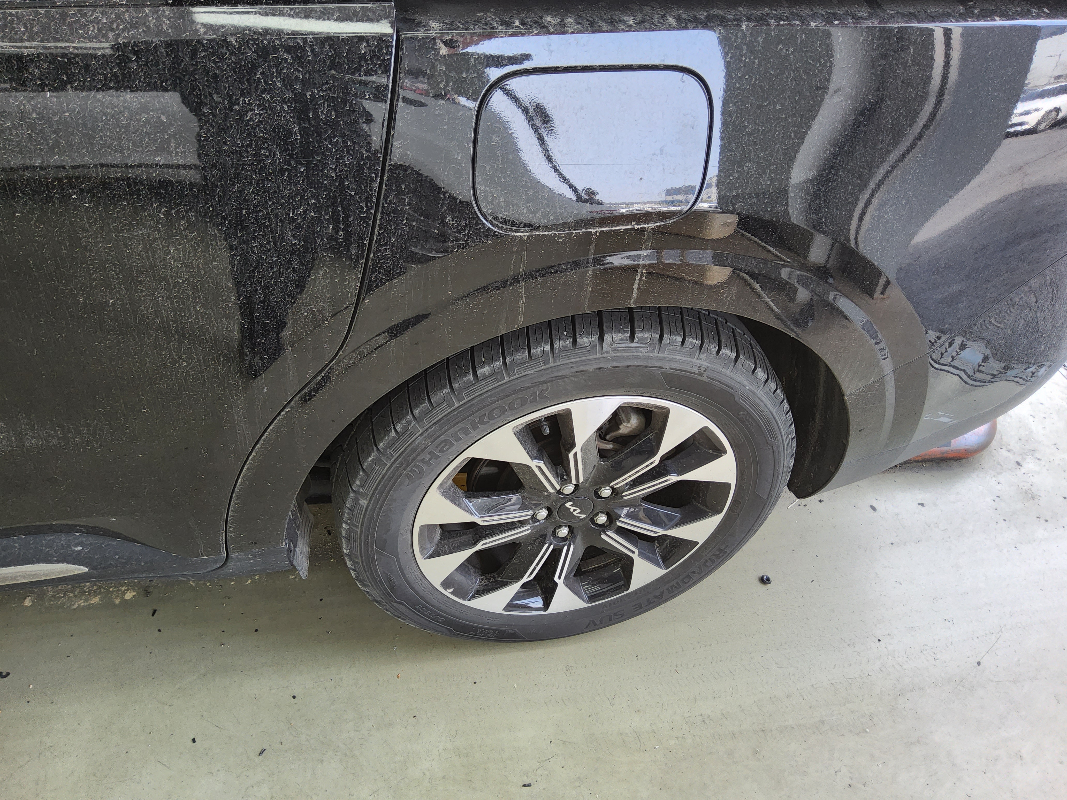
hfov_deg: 69.4
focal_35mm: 25
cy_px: 400
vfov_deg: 54.9
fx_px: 771
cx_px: 534
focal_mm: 3.08
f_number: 2
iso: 80
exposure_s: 1/120
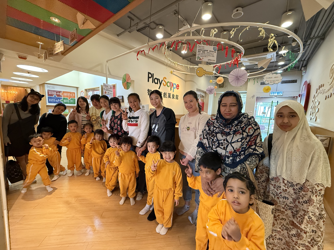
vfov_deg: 85.7
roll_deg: -2.6
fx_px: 135
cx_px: 167
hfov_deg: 102.1
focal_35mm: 14
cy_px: 125
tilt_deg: -6.9
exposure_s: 1/50
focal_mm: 2.22
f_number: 2.2
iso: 500
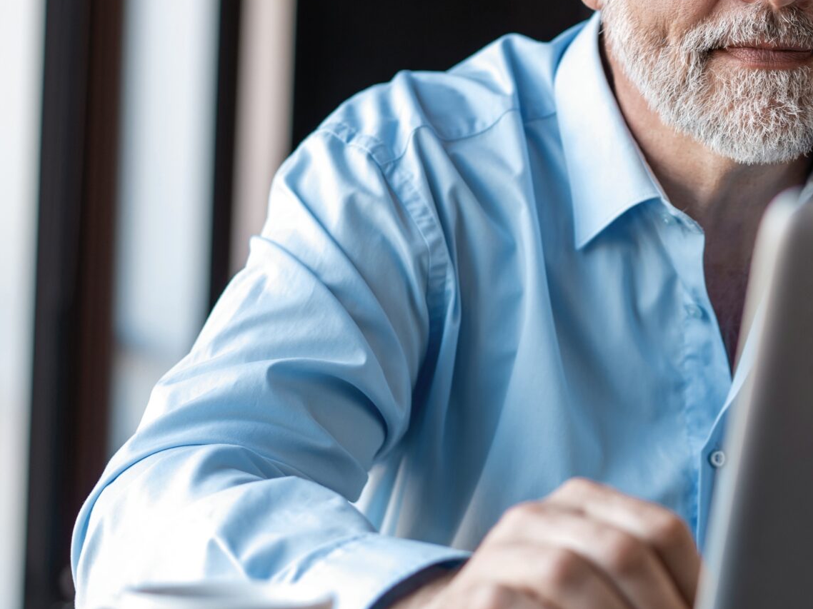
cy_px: 233
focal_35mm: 119
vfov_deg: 12.4
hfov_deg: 16.3
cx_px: 742
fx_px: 2794
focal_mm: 55
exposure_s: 1/100
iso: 100
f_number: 2.5
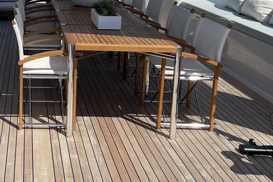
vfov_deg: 23.3
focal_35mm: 56
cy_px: 4
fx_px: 425
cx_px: 20
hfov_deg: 33.5
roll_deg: -1.0
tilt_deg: -8.4
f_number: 1.6
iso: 32
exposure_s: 1/5128
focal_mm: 5.1
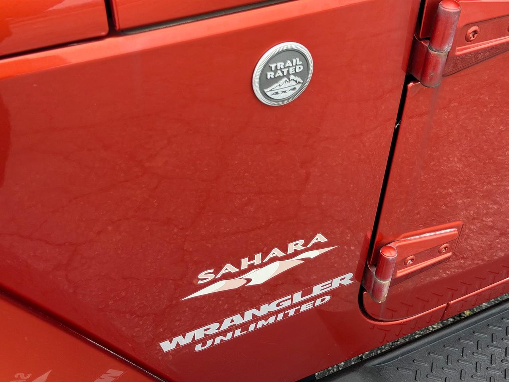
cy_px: 191
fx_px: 706
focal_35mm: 48
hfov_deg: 39.7
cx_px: 254
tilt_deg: -41.1
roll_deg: -5.5
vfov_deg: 30.3
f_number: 1.78
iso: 80
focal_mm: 6.76
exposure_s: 1/615
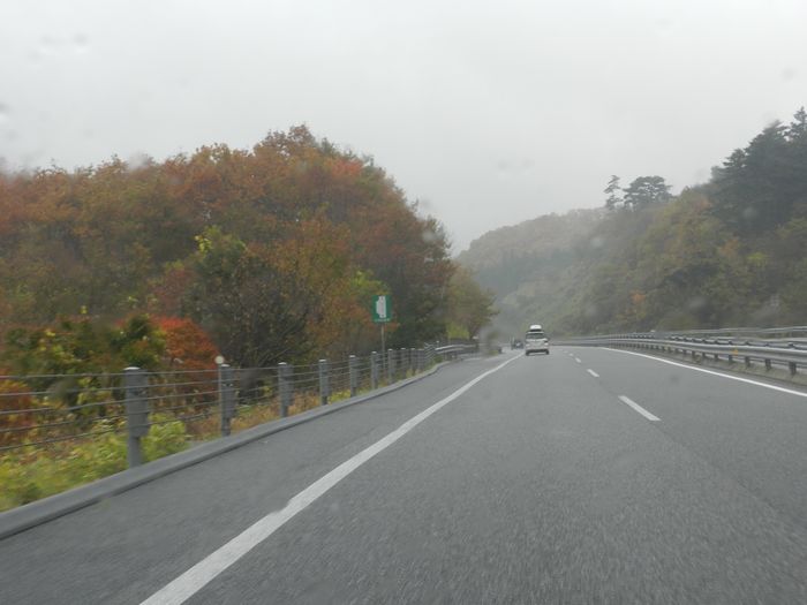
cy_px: 302
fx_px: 1236
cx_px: 404
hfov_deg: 36.2
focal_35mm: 53
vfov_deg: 27.5
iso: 160
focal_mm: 9.4
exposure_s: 1/200
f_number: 4.4
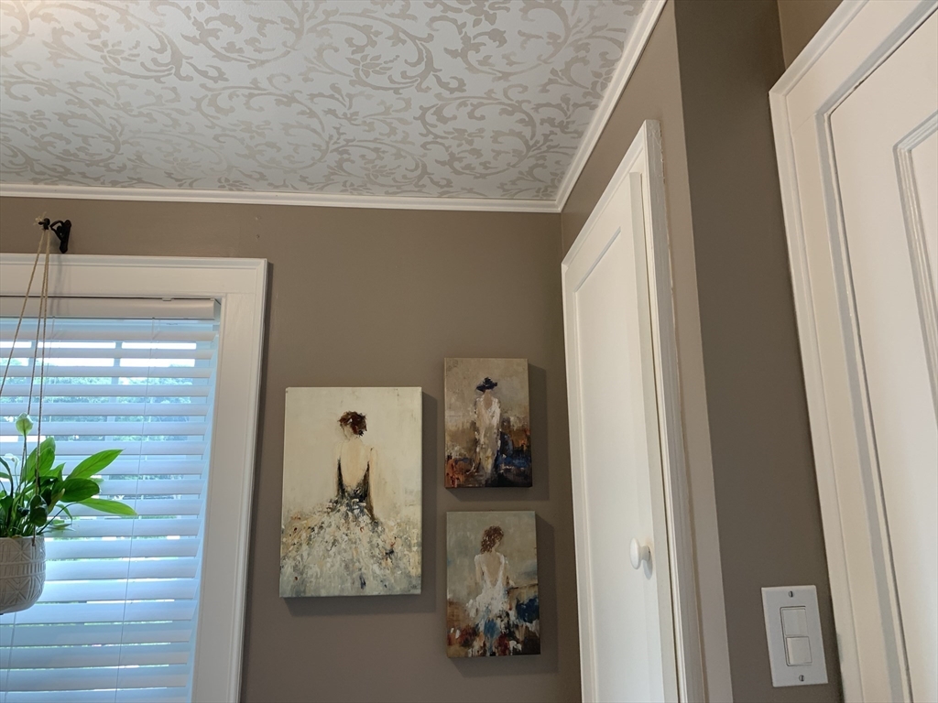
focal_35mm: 26
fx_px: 705
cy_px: 352
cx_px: 469
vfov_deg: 53.1
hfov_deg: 67.3
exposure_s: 1/60
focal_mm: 4.25
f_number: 1.8
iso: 50
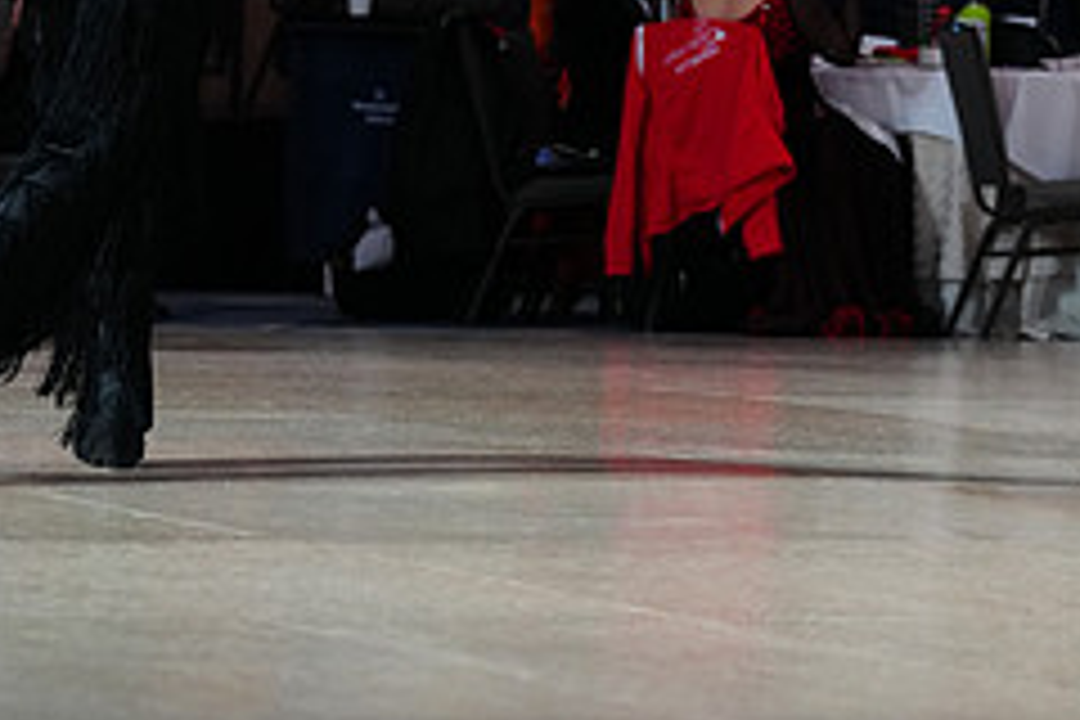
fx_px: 6809
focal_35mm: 227
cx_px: 673
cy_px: -468
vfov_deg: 6.0
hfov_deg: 9.1
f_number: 5
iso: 1250
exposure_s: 1/200
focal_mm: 94
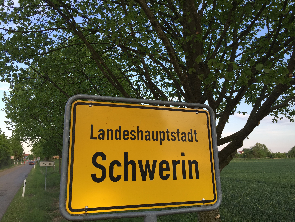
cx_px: 148
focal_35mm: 29
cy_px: 111
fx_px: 247
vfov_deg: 48.2
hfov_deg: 61.7
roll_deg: +0.7
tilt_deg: +8.2
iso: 32
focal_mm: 4.15
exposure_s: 1/289
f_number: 2.2
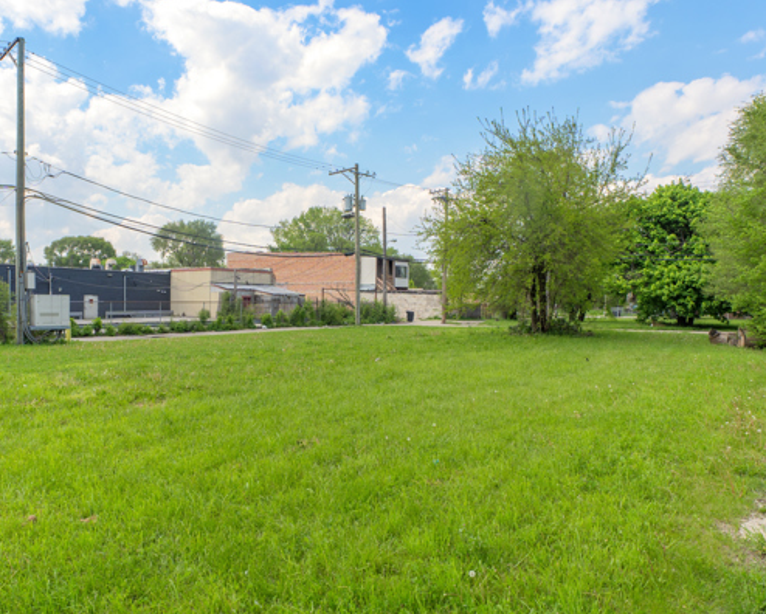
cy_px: 307
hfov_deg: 44.7
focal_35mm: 41
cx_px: 341
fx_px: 930
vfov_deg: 36.5
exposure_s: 1/320
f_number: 10
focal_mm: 24
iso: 125
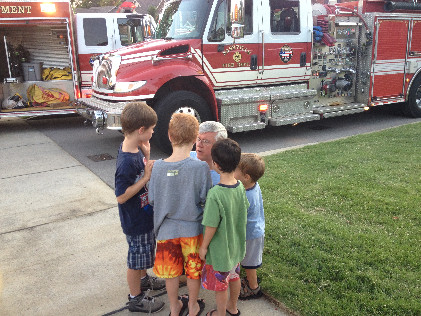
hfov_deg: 52.6
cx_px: 210
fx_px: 426
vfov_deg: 40.7
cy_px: 158
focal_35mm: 35
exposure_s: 1/120
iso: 100
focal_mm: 4.28
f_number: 2.4
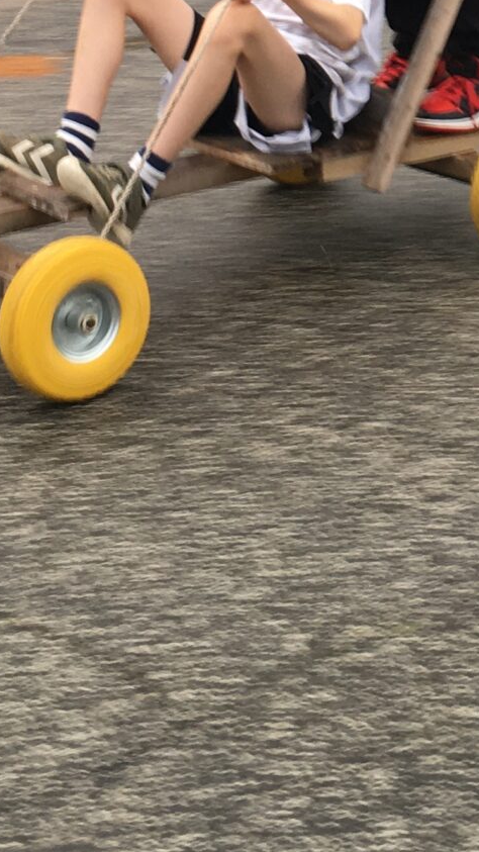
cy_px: -117
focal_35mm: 96
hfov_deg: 12.3
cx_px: 587
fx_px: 2168
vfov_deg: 21.0
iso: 32
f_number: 2.2
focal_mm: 4.15
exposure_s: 1/50
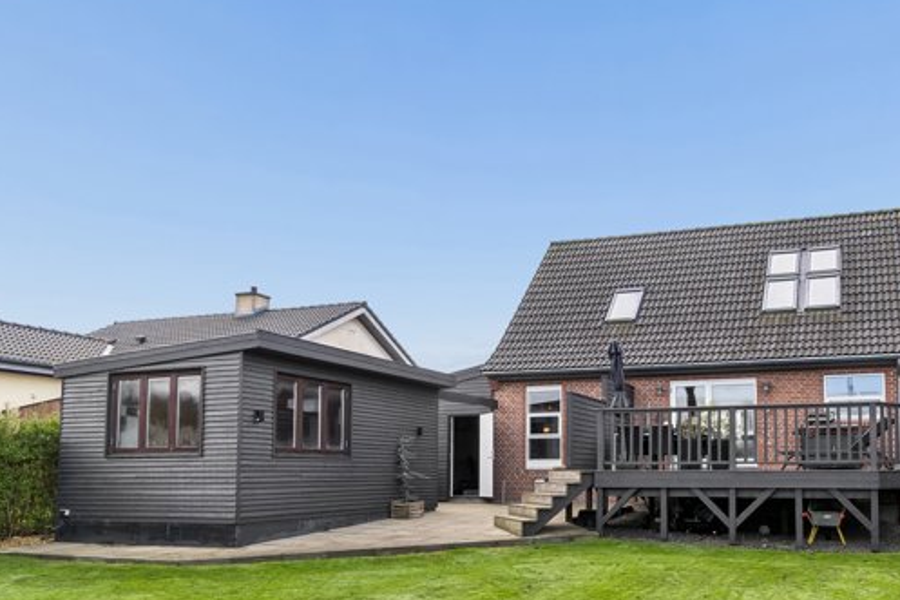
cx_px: 599
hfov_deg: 62.1
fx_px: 725
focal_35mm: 29
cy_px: 400
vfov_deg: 44.3
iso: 200
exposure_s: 1/200
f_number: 8
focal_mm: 12
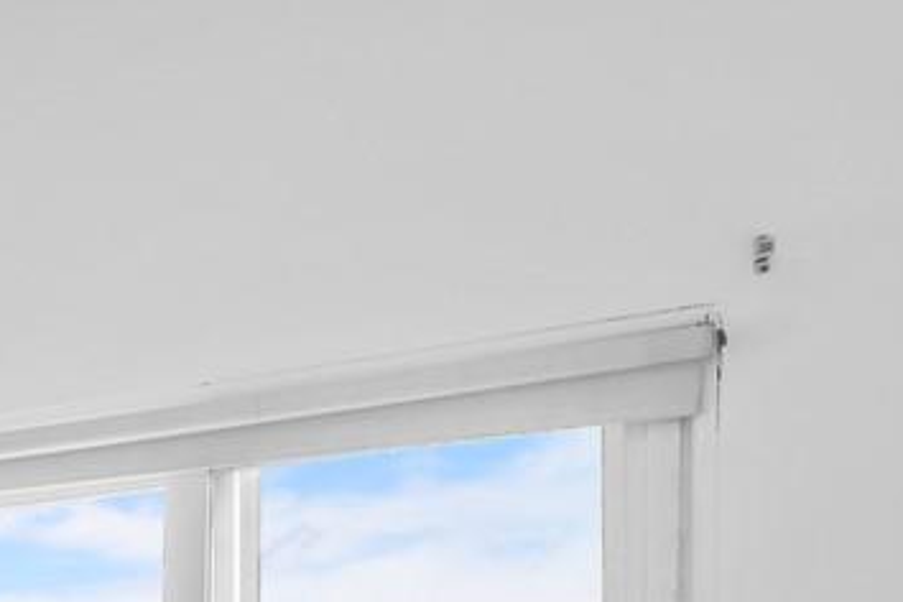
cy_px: 1024
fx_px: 2032
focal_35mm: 81
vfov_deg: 15.0
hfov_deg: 14.5
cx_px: -1332
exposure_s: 1/2.5
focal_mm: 14
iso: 200
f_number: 9
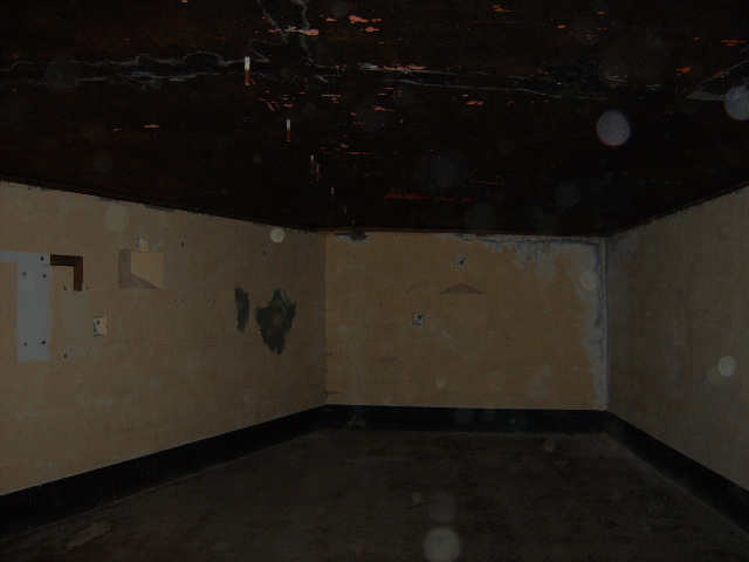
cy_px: 281
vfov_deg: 40.7
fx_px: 757
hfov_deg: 52.6
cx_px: 374
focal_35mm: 35
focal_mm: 5.8
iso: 69
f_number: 2.8
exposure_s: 1/30
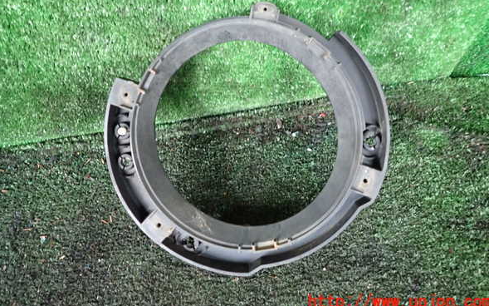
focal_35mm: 27
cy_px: 126
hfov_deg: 68.4
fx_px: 360
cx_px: 247
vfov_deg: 45.8
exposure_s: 1/30
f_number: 2
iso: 640
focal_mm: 4.5
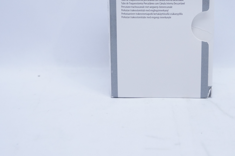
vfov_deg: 16.3
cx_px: 157
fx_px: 541
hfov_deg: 24.4
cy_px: 22
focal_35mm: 83
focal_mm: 29
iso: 800
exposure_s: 1/160
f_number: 4
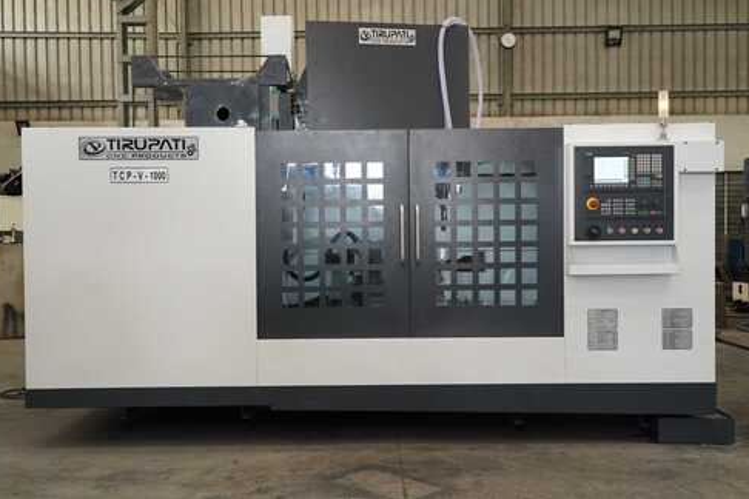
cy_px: 244
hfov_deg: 53.1
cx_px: 370
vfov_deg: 36.9
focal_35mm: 36
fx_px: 749
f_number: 7.1
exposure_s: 1/125
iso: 3200
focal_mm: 35
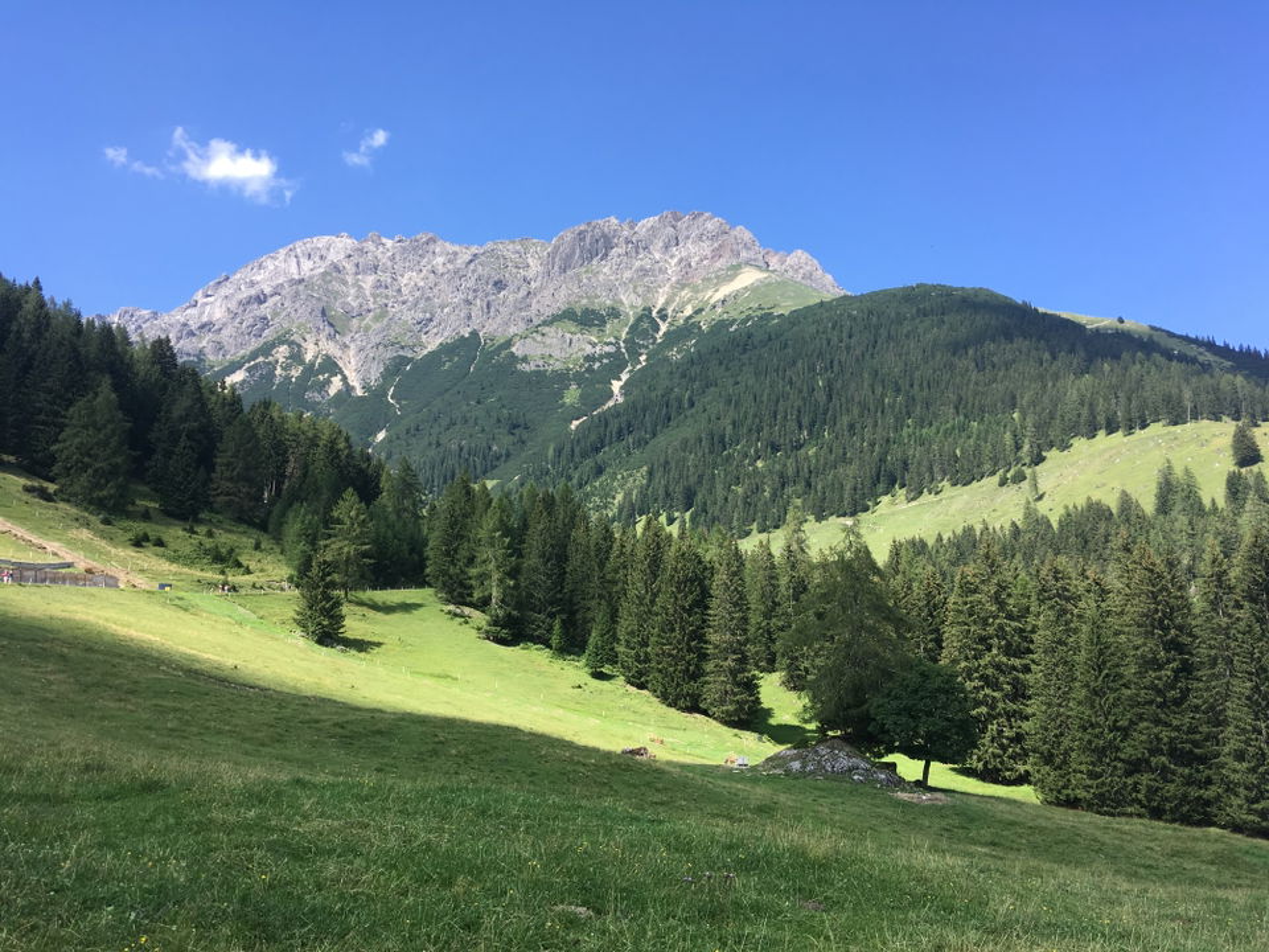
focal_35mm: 29
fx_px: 1063
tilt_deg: +11.1
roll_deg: +0.7
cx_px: 634
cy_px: 476
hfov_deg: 61.7
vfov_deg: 48.2
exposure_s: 1/601
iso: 25
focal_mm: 4.15
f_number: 2.2
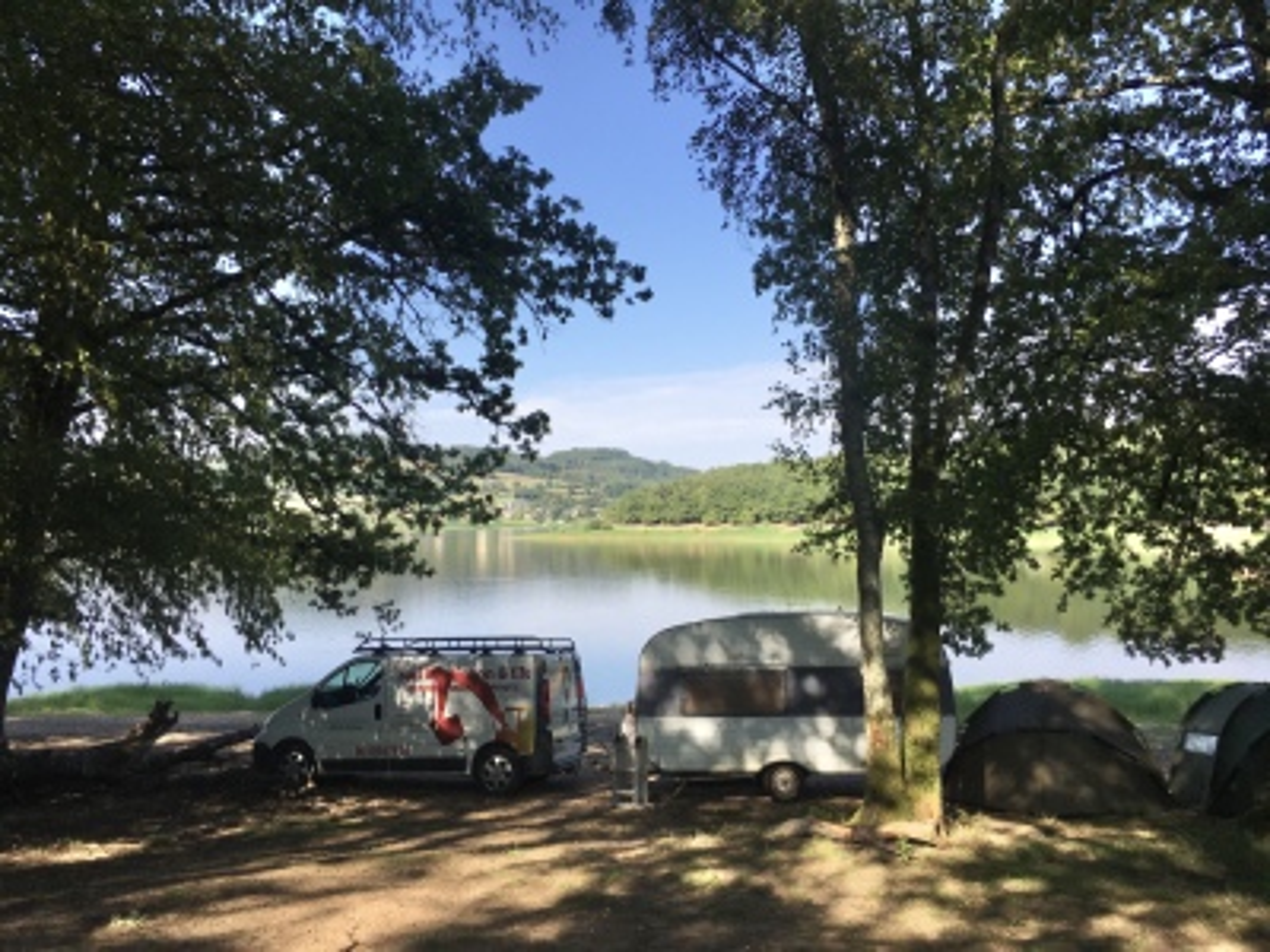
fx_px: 1064
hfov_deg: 61.7
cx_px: 635
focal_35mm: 29
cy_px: 476
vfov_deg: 48.2
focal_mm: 4.15
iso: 25
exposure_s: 1/874
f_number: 2.2
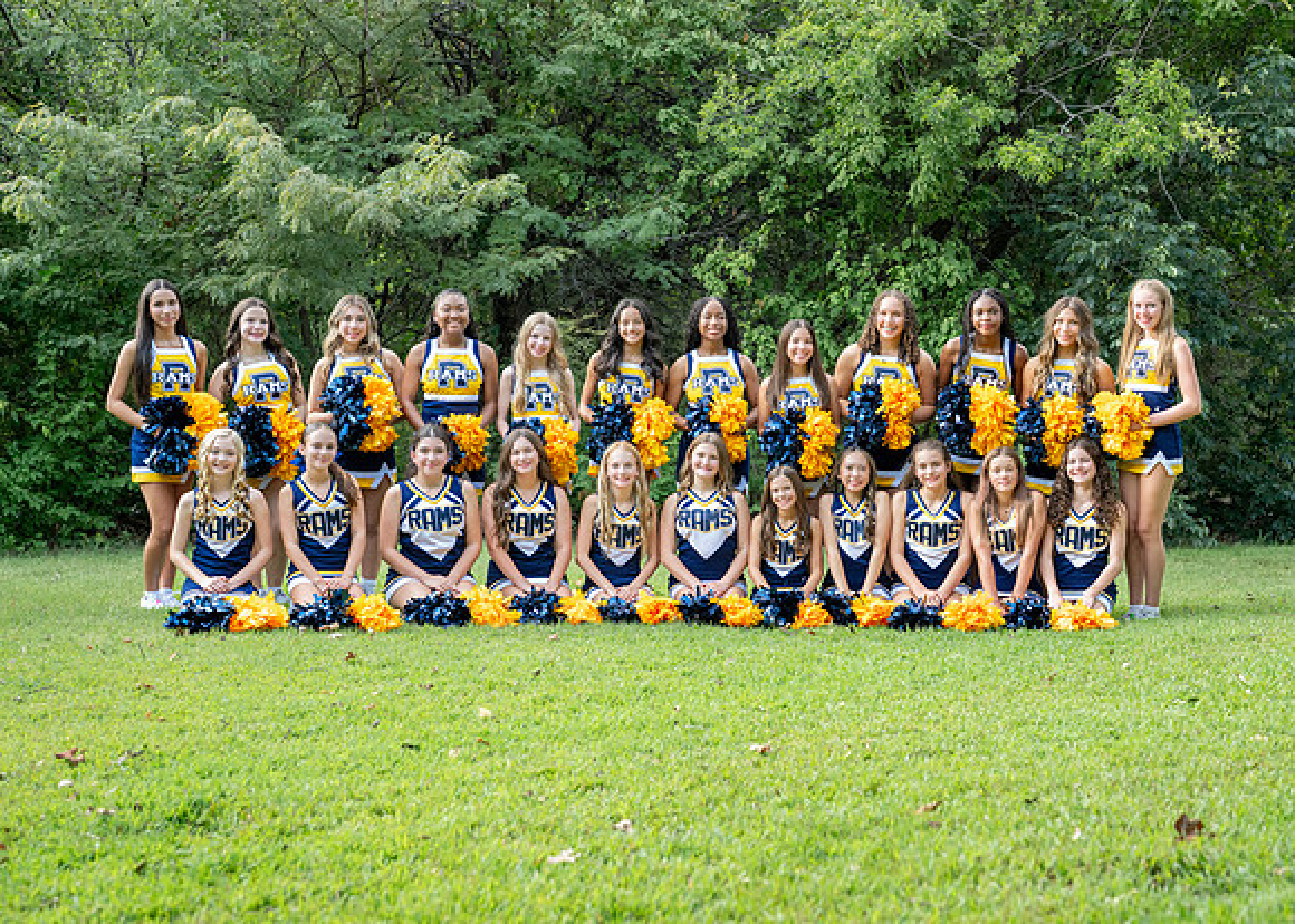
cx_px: 669
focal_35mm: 54
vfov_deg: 26.1
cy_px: 451
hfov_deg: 36.0
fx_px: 1995
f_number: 3.2
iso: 1250
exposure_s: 1/500
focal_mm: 50
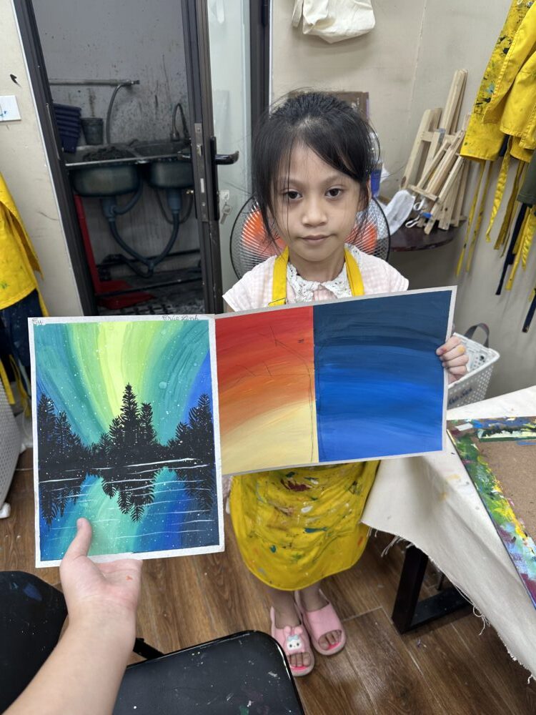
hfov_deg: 56.8
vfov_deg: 71.6
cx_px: 268
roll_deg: -0.5
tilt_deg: -32.7
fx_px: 495
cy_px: 358
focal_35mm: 24
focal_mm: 6.86
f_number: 1.78
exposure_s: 1/100
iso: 80
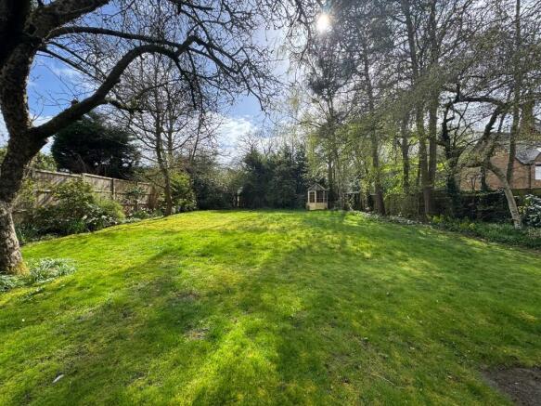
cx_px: 270
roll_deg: -0.2
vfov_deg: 85.7
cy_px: 203
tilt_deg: -0.9
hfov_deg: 102.1
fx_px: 219
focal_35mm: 14
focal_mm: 2.22
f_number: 2.2
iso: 50
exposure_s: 1/1006
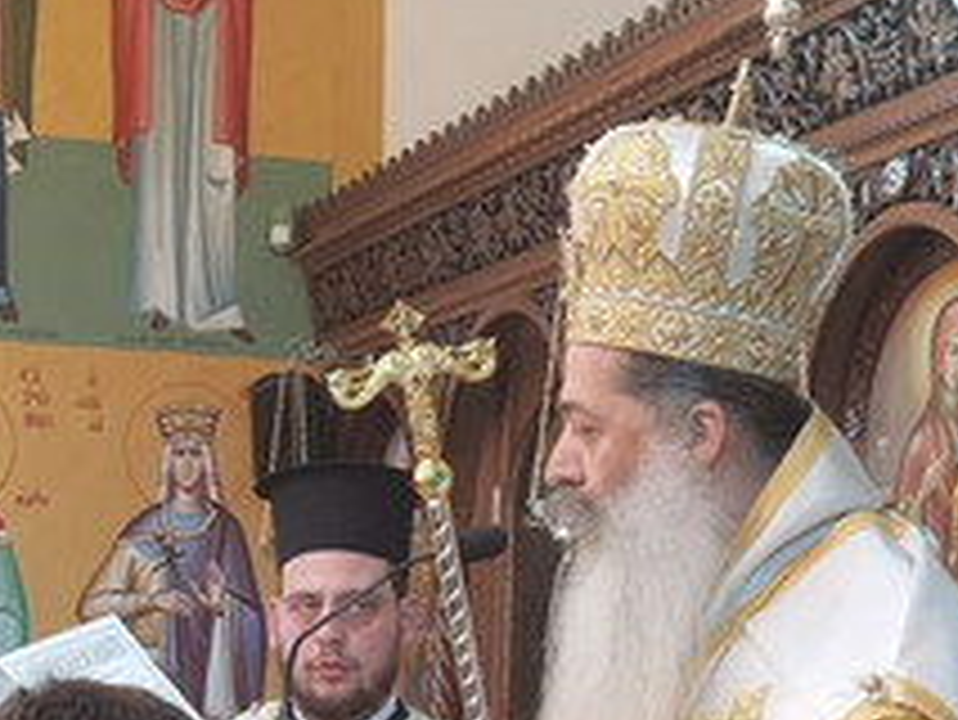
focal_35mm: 90
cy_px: 909
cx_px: 238
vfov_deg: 15.7
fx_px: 2492
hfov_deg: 21.6
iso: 160
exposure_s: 1/100
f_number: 1.9
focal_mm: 6.71
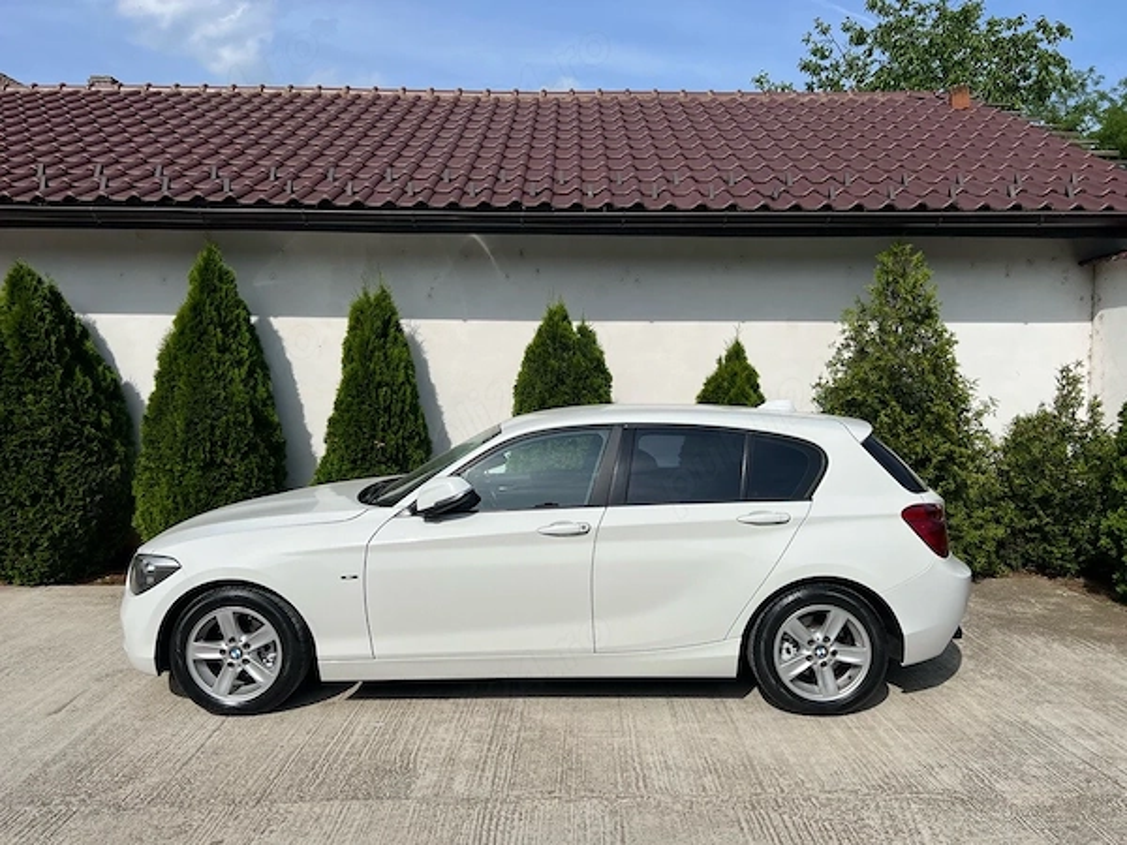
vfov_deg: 53.1
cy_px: 422
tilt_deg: -3.0
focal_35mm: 26
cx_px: 564
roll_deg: -0.1
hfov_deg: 67.3
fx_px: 846
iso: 50
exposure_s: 1/8000
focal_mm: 5.7
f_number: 1.5
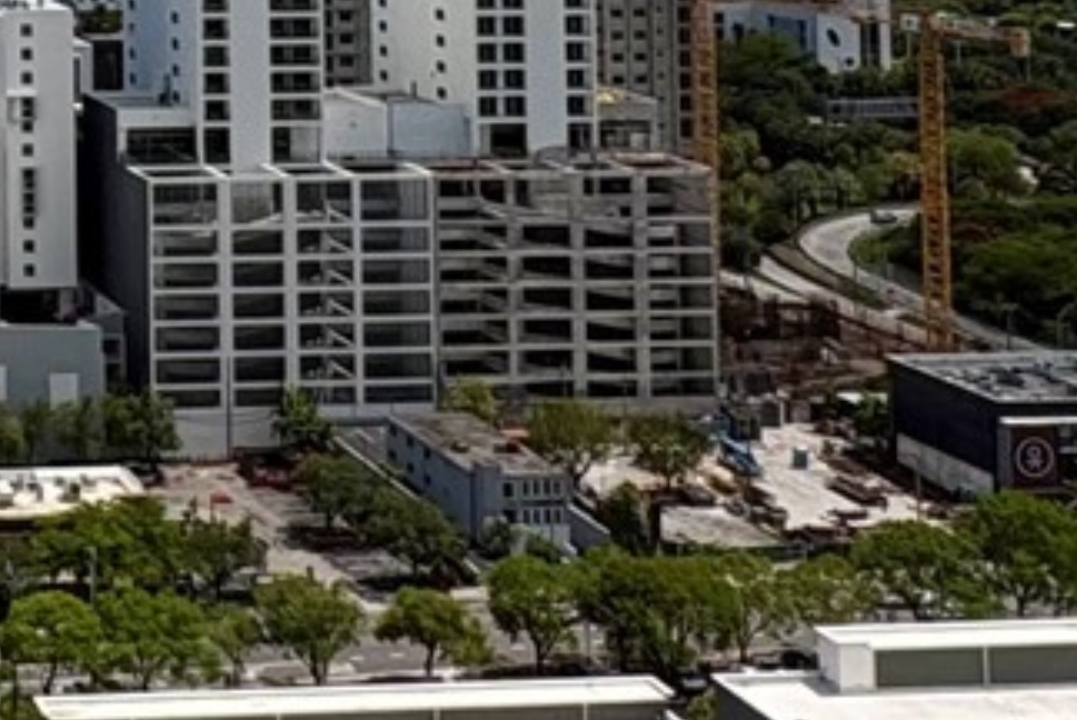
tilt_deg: +2.9
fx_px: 2156
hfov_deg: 24.2
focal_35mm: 72
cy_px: -312
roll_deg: -0.7
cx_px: -362
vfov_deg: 17.4
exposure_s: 1/3717
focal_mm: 2.22
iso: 50
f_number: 2.2
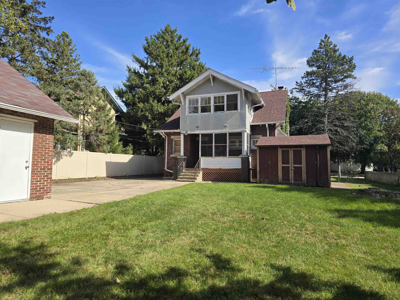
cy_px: 150
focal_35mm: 23
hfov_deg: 73.9
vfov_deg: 58.9
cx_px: 200
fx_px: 266
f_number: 1.7
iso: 12
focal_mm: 6.3
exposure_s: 1/675
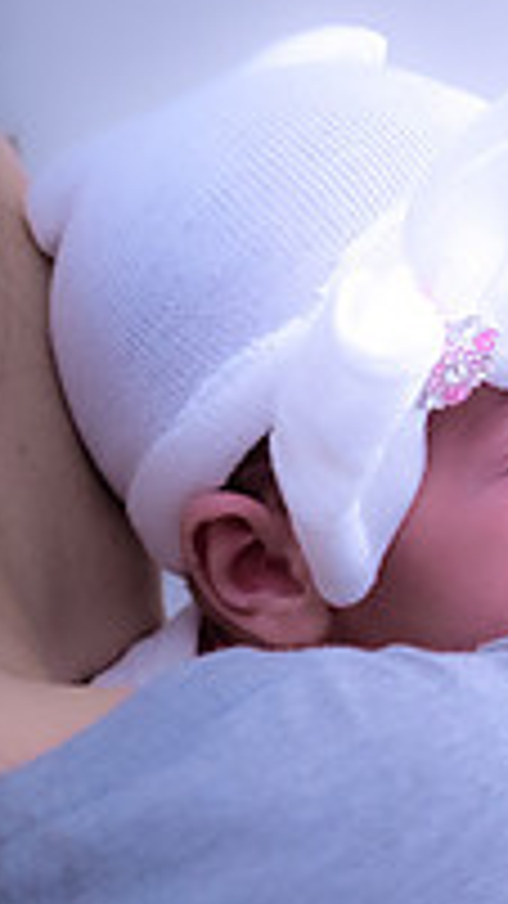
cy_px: 733
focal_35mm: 164
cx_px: 1107
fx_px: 3929
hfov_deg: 7.1
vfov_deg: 13.1
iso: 1600
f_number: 5.6
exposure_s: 1/125
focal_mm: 50
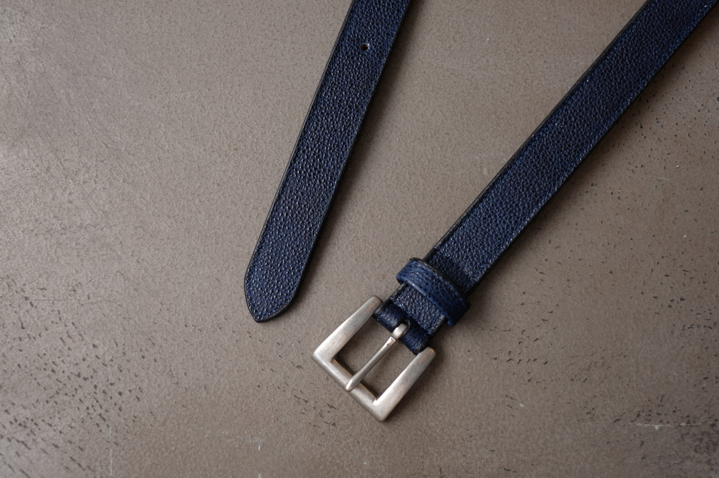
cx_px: 360
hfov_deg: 37.5
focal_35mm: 53
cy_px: 239
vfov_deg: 25.5
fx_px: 1058
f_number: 2.8
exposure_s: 1/150
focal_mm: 35
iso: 200
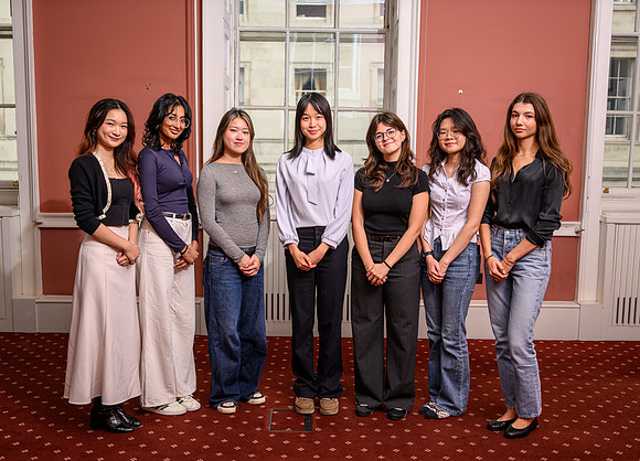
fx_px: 673
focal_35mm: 37
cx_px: 320
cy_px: 230
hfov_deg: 50.9
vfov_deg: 37.8
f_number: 4
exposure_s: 1/200
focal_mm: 35
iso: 64
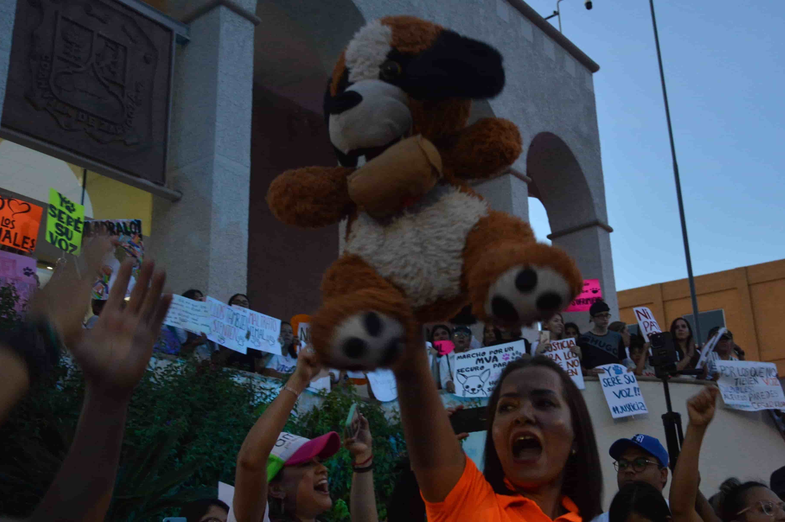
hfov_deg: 47.2
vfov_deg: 32.6
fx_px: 893
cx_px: 461
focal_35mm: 41
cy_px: 286
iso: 1400
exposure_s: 1/60
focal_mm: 22
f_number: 3.8
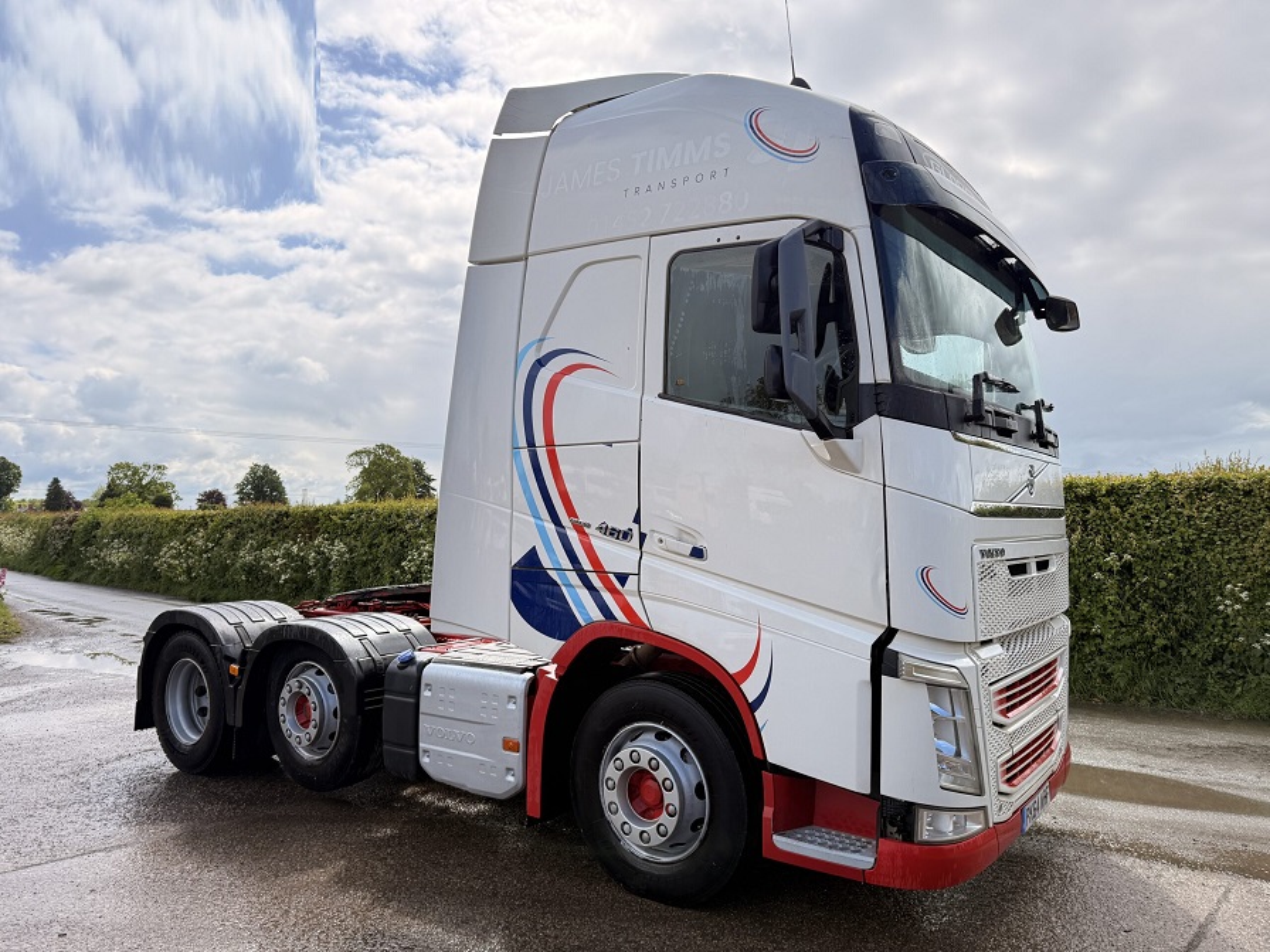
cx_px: 635
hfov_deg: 71.6
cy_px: 476
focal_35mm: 24
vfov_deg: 56.8
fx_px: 881
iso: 100
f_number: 1.78
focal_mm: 6.76
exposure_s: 1/2611
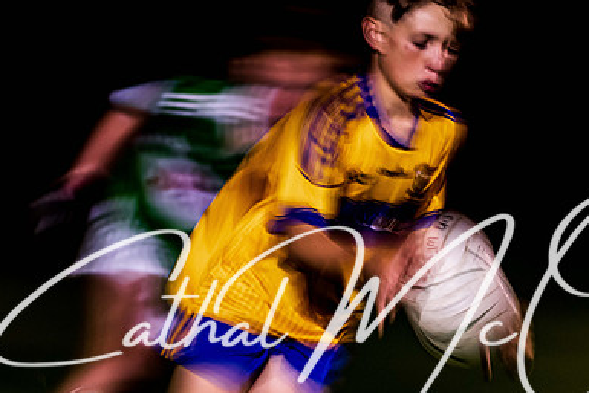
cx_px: 413
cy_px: 183
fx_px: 10884
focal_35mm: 665
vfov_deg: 2.1
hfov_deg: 3.1
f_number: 2.8
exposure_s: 1/15
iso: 2000
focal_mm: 400
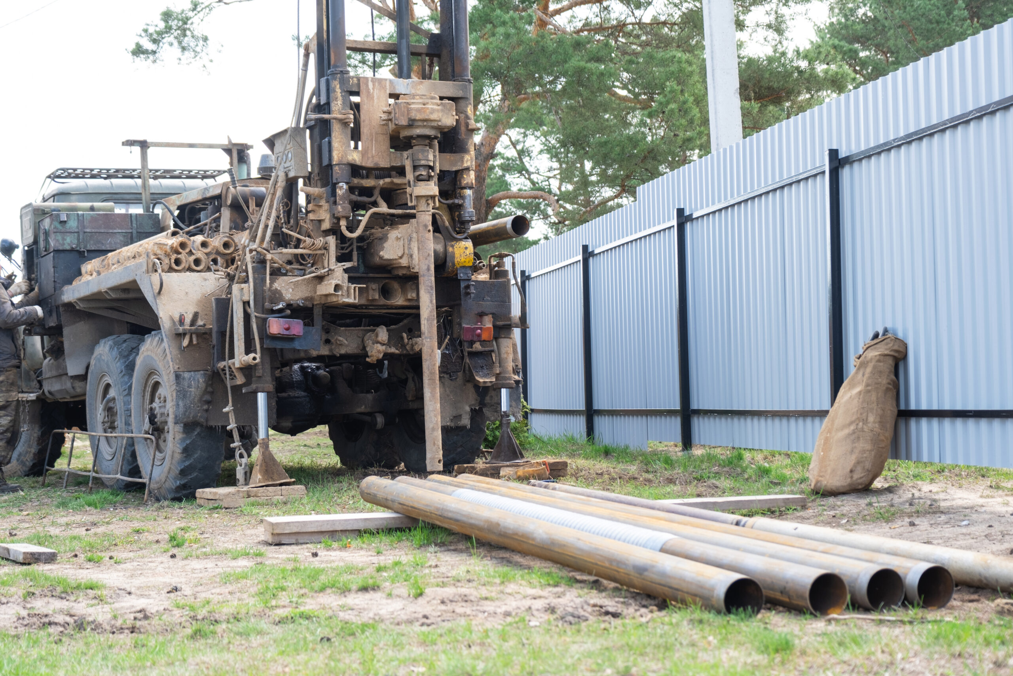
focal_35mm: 62
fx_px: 1745
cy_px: 338
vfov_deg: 21.9
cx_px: 506
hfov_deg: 32.4
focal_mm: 41.1
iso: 160
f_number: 4
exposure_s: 1/125
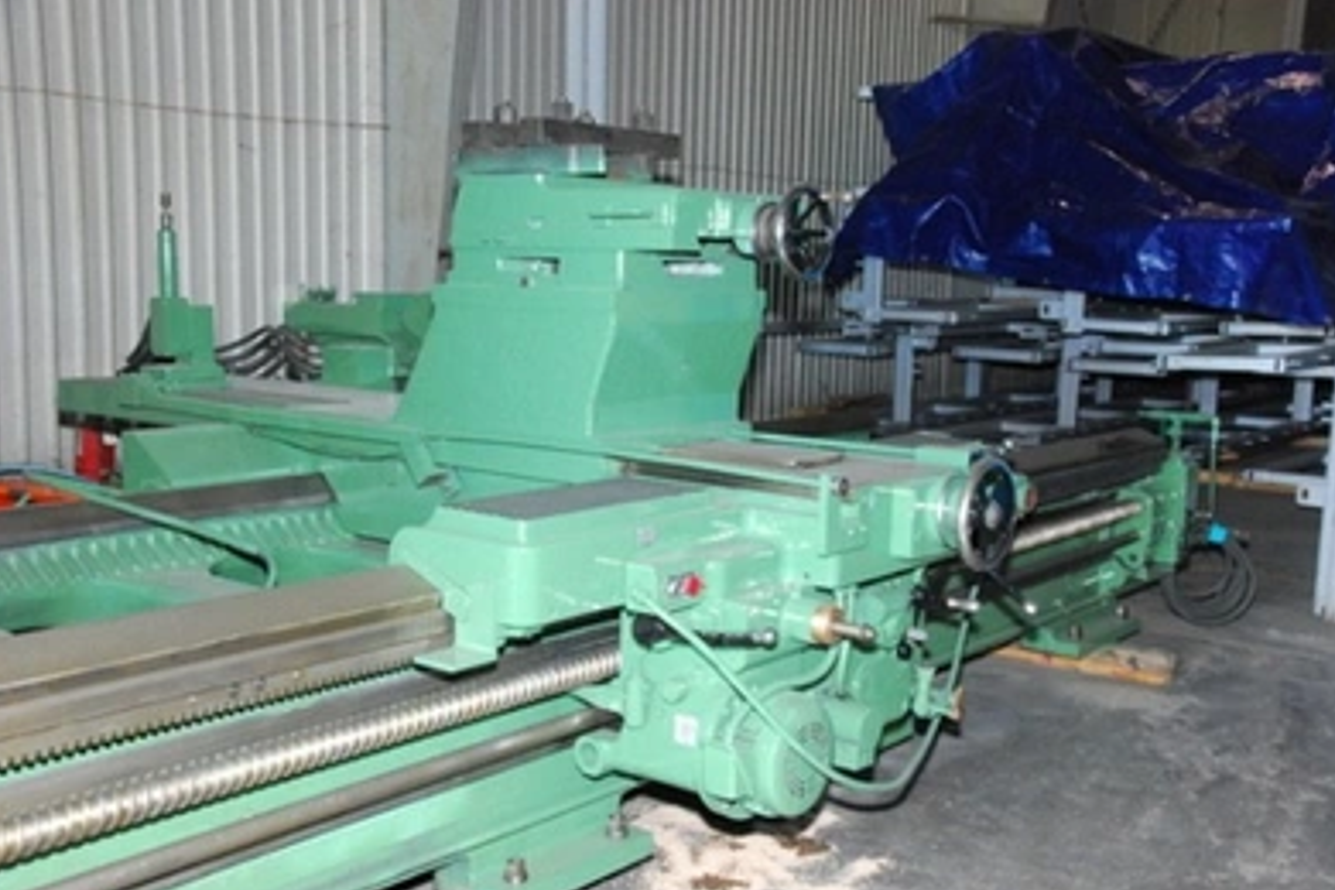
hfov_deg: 50.1
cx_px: 664
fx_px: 1428
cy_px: 455
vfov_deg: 34.6
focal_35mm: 39
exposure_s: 1/60
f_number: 5.6
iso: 1600
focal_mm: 25
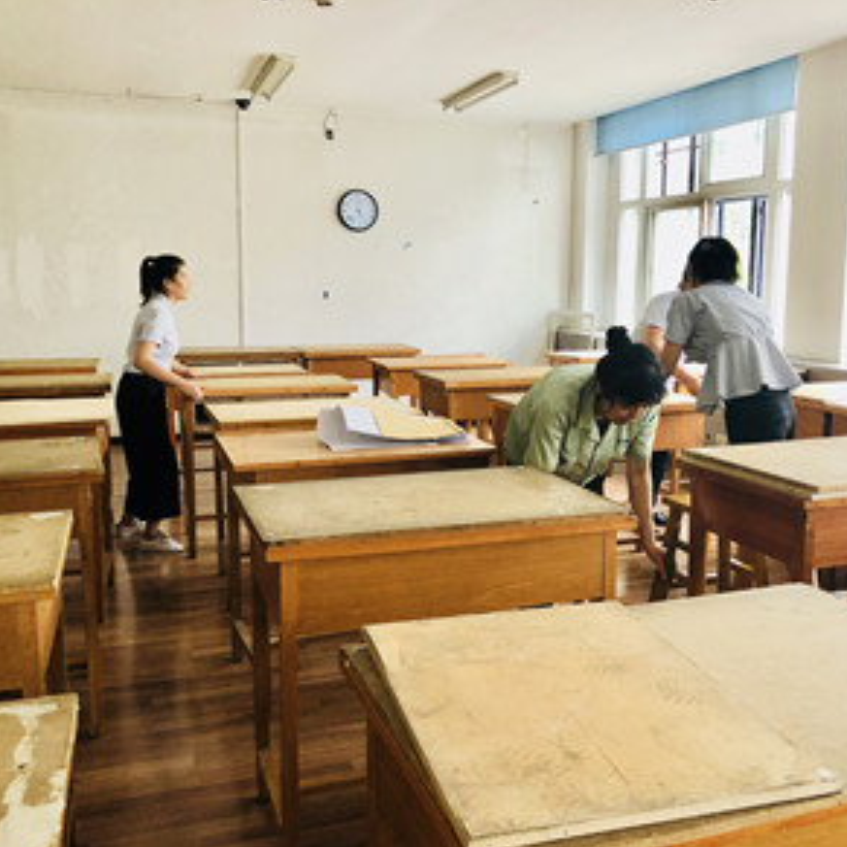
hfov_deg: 48.4
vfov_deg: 48.4
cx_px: 463
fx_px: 941
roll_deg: +0.0
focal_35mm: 34
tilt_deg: -8.4
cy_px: 431
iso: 50
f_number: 1.8
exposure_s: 1/15
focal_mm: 4
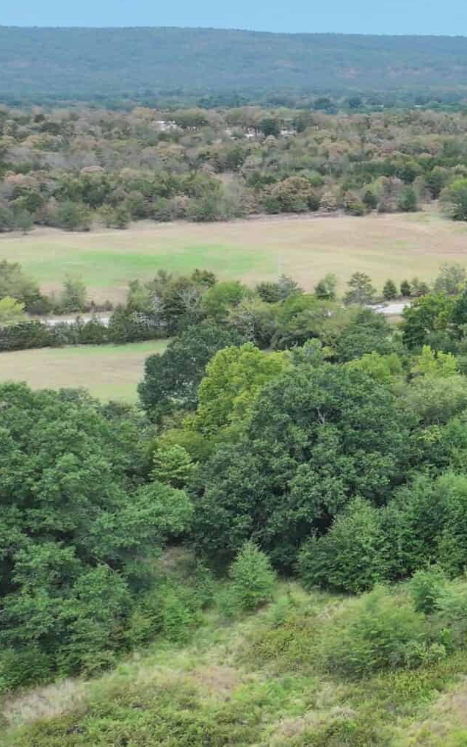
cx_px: 889
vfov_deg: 32.0
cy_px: 383
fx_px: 1303
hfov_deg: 16.4
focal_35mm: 64
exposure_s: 1/1250
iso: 260
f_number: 2.8
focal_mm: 12.29
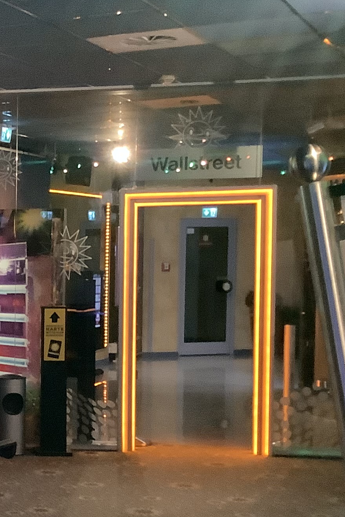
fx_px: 1150
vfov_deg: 25.2
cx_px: -170
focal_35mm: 80
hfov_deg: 15.7
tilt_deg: -5.3
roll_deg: +0.6
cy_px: 352
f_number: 2.4
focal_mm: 3.3
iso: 500
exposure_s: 1/25
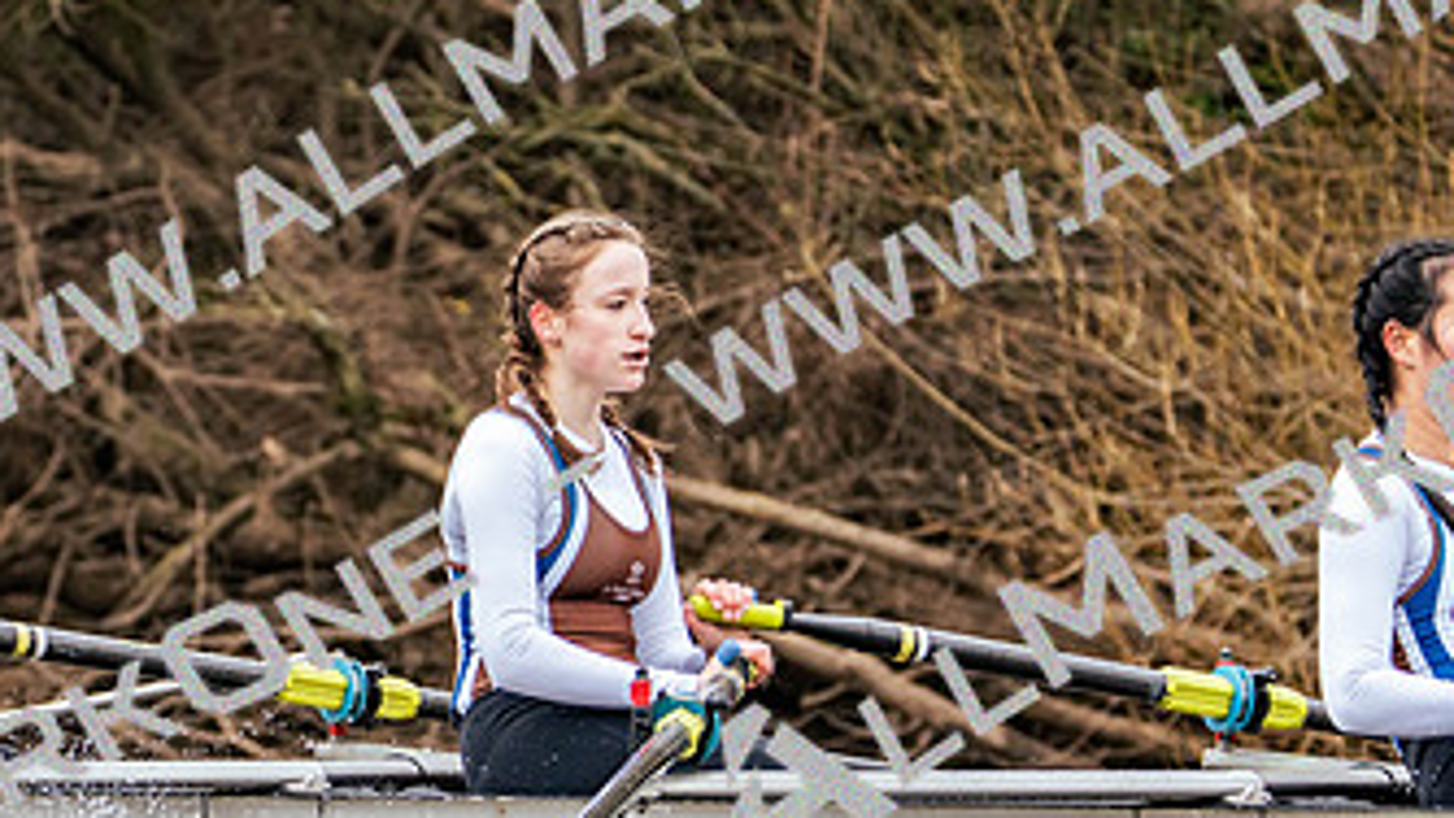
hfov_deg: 5.4
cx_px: 348
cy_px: 498
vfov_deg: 3.1
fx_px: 15308
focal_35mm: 397
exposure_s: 1/2000
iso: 2500
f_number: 6.3
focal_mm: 218
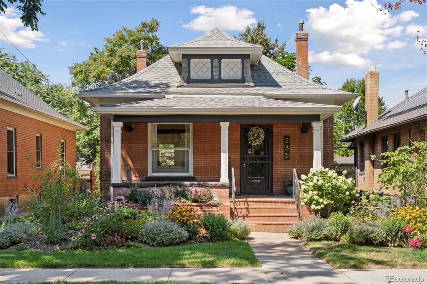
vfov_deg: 28.6
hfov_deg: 41.9
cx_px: 214
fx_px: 557
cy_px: 142
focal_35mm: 47
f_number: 8
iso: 400
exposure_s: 1/500
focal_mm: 47
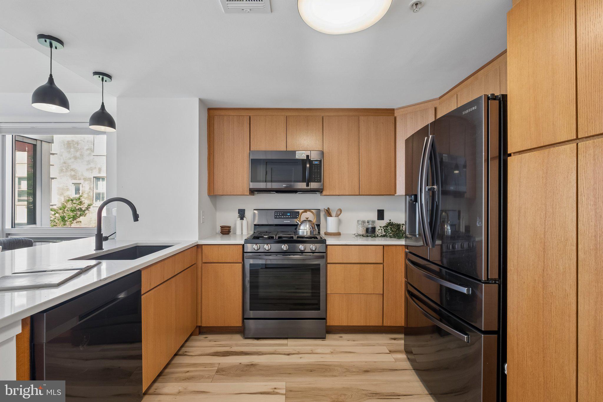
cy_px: 201
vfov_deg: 77.3
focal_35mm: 15
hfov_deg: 100.4
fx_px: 251
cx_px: 302
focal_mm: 10
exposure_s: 1/5
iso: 250
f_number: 8
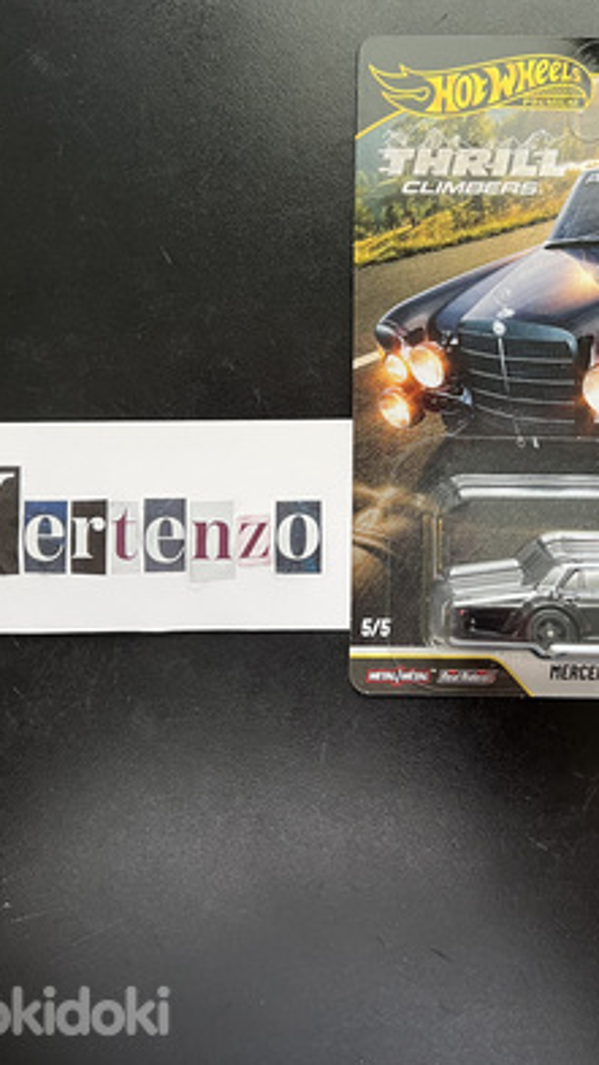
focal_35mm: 36
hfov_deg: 32.5
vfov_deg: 54.9
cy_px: 428
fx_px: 1017
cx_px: 408
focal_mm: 5.7
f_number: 1.5
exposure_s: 1/60
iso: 160
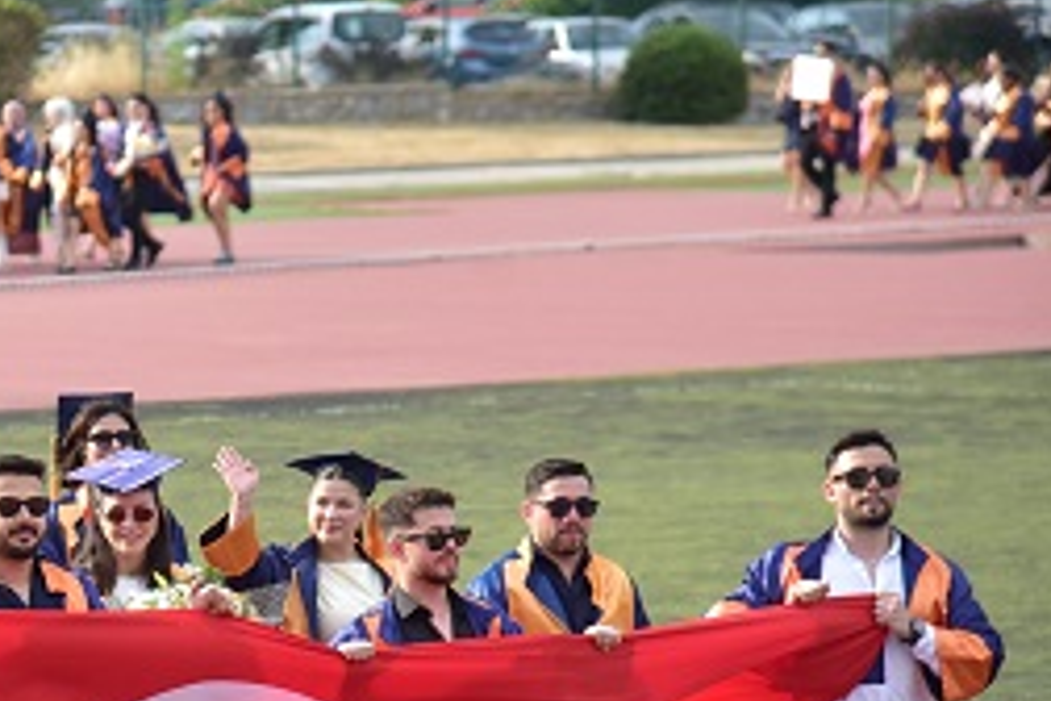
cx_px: -192
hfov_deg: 7.1
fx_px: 8437
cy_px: 736
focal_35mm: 289
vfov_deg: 4.7
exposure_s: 1/2000
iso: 640
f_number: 4
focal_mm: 120
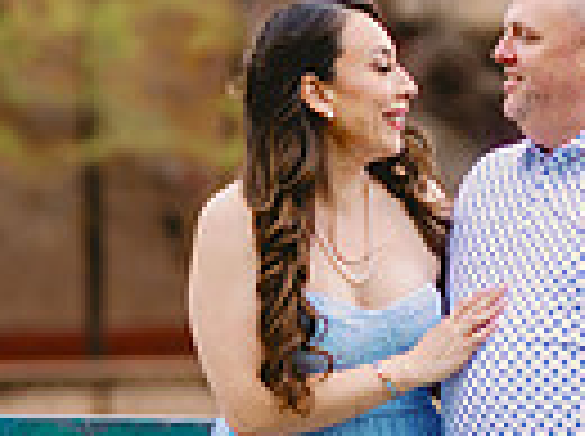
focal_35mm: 283
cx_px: 450
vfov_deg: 5.2
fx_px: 4774
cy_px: 279
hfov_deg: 7.0
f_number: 2
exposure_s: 1/1250
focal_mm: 85
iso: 200
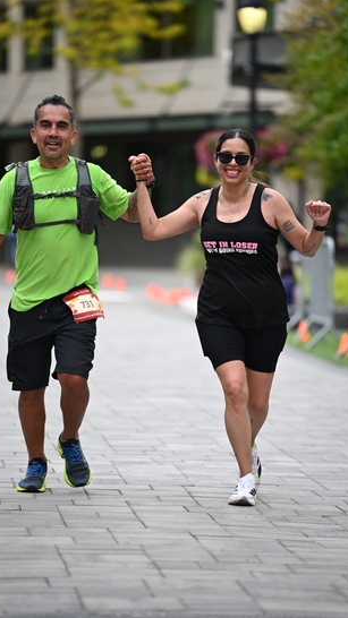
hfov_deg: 5.8
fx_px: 3462
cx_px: 163
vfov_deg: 10.2
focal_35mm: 211
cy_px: 309
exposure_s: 1/5000
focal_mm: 200
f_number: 2.8
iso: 1600
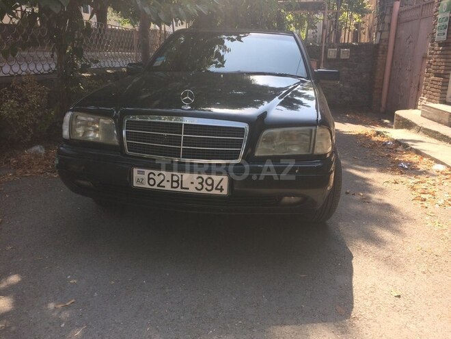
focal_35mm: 29
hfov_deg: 61.7
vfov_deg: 48.2
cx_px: 226
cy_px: 170
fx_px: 378
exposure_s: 1/707
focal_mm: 4.15
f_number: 2.2
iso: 32
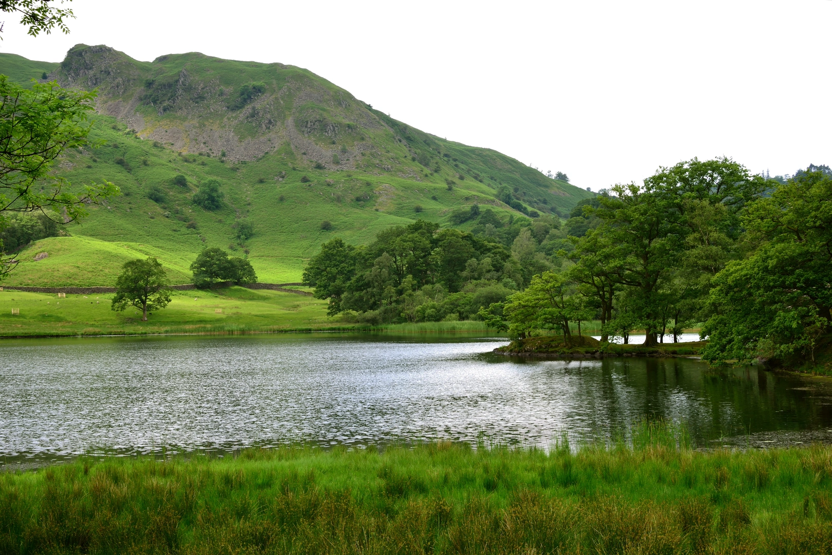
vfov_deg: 26.0
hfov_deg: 38.2
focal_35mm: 52
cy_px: 278
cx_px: 416
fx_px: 1202
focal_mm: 52
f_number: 16
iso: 800
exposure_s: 1/50
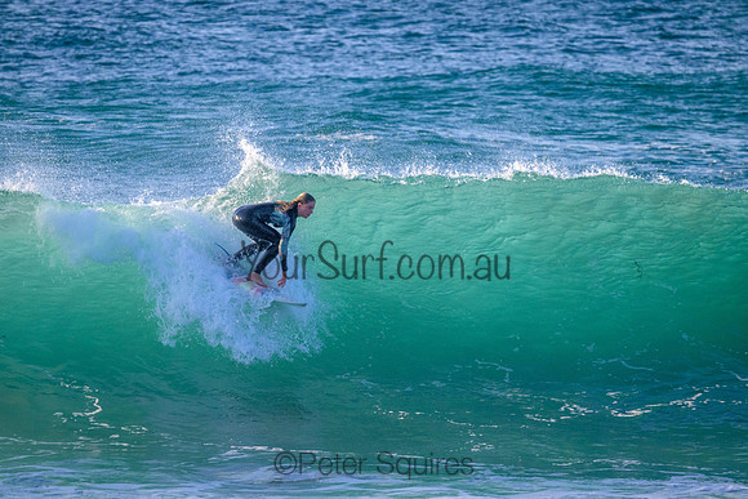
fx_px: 11430
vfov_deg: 2.5
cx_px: 374
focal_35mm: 550
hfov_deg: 3.7
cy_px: 250
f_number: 11
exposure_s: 1/2000
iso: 3200
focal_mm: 550
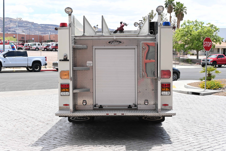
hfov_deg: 43.6
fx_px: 282
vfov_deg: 29.9
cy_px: 76
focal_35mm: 45
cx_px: 113
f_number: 7.1
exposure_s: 1/200
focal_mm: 30
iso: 100
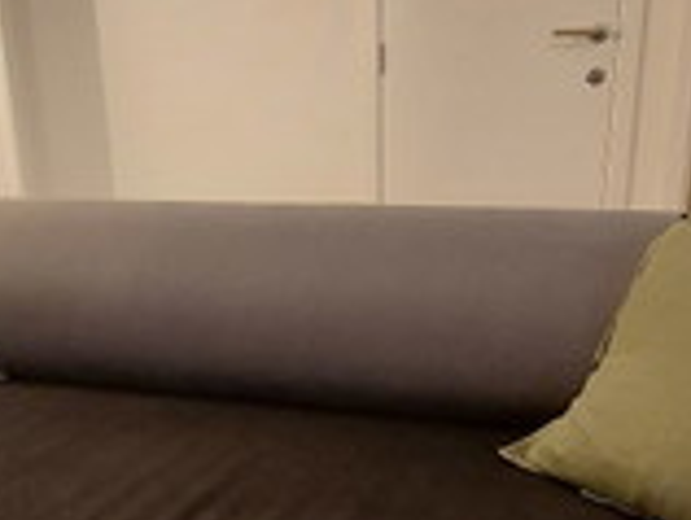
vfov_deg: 33.5
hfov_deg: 44.7
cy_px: 411
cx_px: 315
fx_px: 840
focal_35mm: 42
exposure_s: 1/25
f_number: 2.2
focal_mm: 1.74
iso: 400
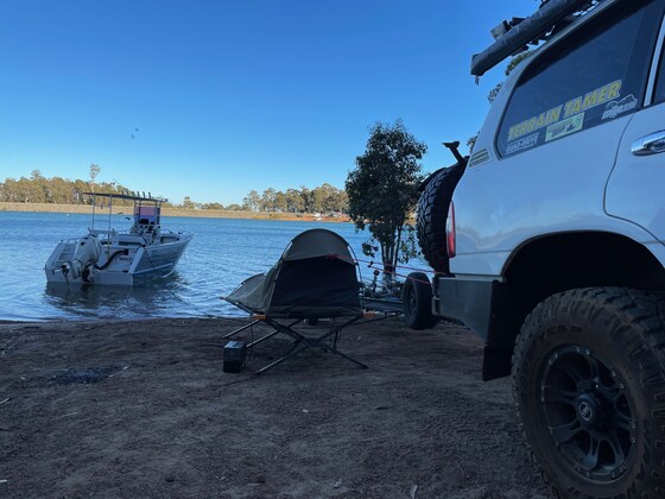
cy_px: 250
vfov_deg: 53.1
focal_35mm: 26
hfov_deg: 67.3
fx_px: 499
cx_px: 332
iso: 32
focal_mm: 4.2
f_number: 1.6
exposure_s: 1/1667
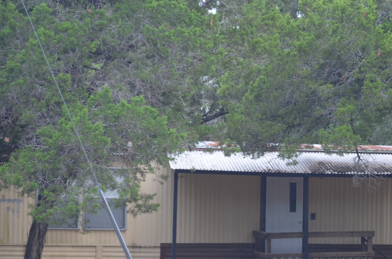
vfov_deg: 10.1
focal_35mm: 135
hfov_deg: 15.2
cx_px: 247
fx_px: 1465
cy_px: 176
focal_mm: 55
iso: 400
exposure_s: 1/80
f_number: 5.6
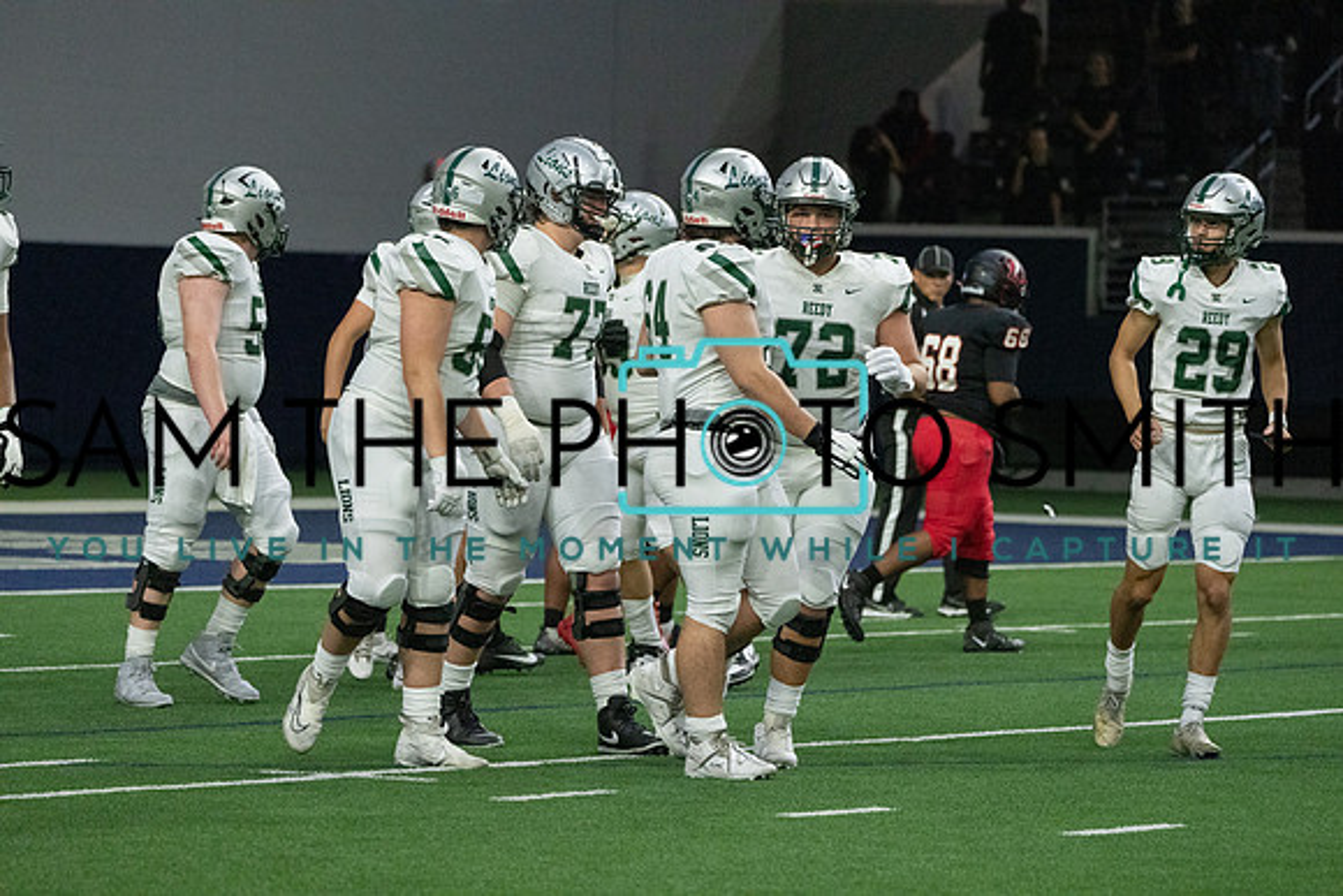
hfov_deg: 9.8
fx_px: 7798
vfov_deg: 6.6
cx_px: 672
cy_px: 448
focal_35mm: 209
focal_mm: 209
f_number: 5.6
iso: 10000
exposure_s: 1/1000
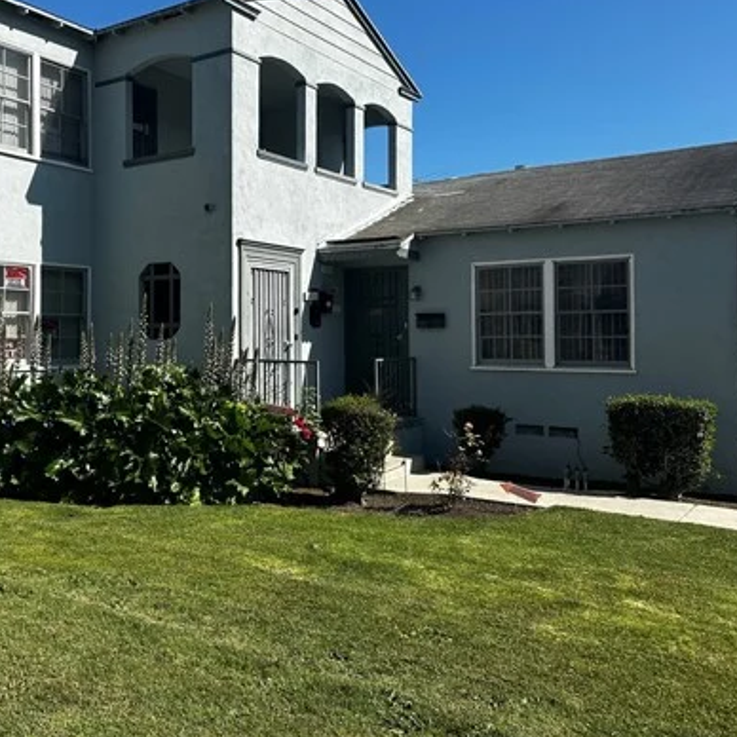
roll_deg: -0.6
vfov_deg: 47.0
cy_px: 310
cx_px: 186
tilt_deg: +2.2
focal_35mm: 35
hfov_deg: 45.6
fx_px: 843
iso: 80
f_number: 1.78
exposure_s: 1/3861
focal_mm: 6.86
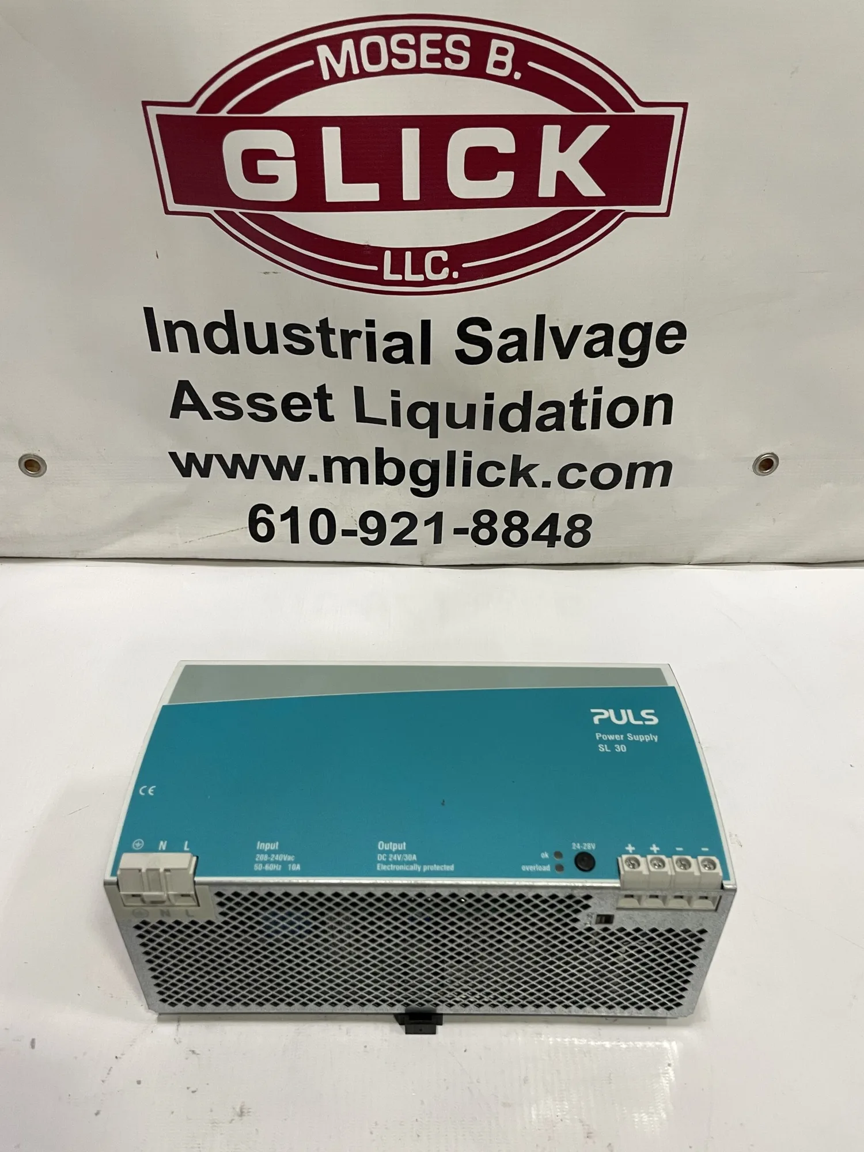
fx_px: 865
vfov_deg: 67.3
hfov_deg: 53.1
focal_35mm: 26
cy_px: 576
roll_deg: -1.5
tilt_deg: -38.0
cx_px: 432
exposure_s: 1/60
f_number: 1.6
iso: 100
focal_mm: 4.2
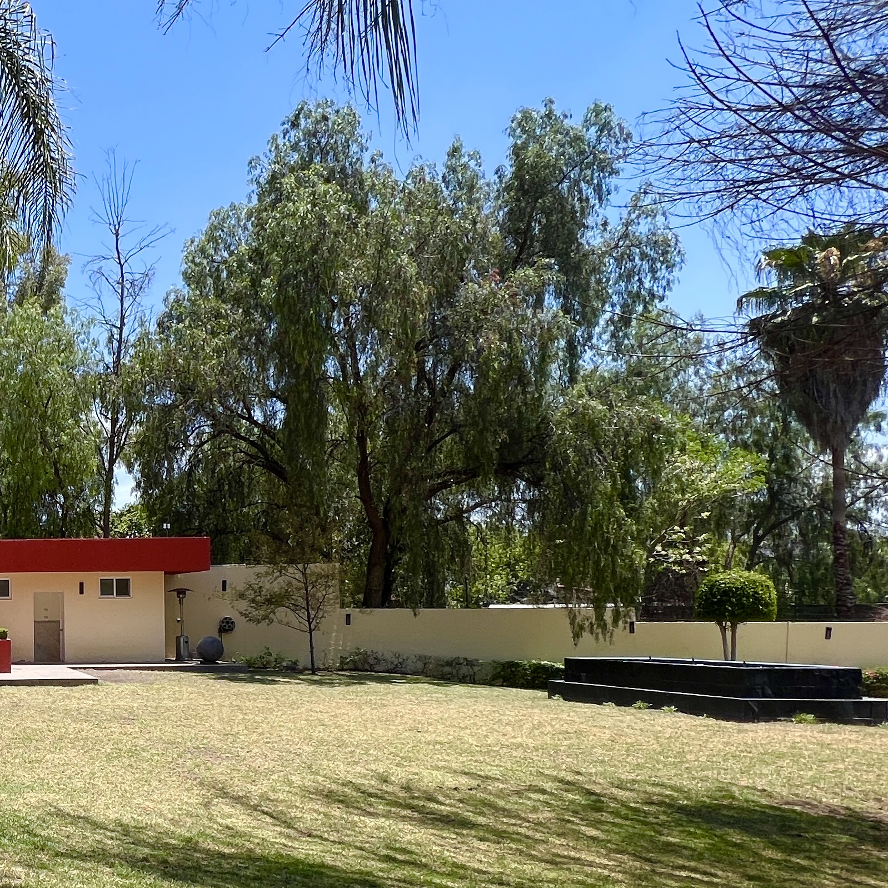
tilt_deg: +1.5
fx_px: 842
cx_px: -111
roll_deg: +0.7
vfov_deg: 54.3
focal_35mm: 29
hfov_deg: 42.4
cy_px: 607
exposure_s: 1/889
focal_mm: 1.57
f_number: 1.8
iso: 32
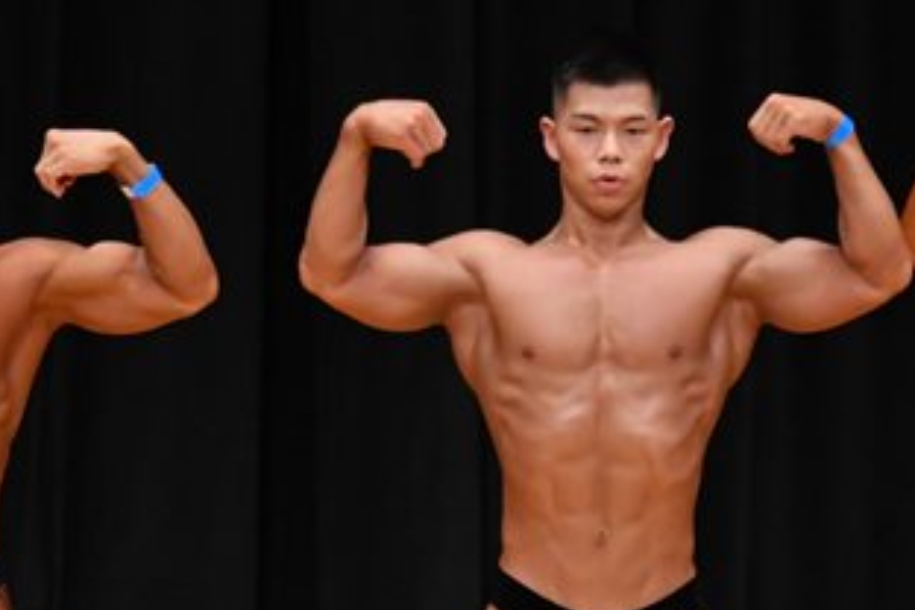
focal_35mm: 634
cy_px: 560
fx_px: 16113
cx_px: 133
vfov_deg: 2.2
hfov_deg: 3.3
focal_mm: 170
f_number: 5.6
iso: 3200
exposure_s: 1/400
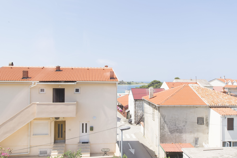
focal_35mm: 30
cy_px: 79
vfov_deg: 43.6
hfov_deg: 61.9
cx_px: 118
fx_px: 197
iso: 100
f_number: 7.1
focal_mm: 20
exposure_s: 1/200
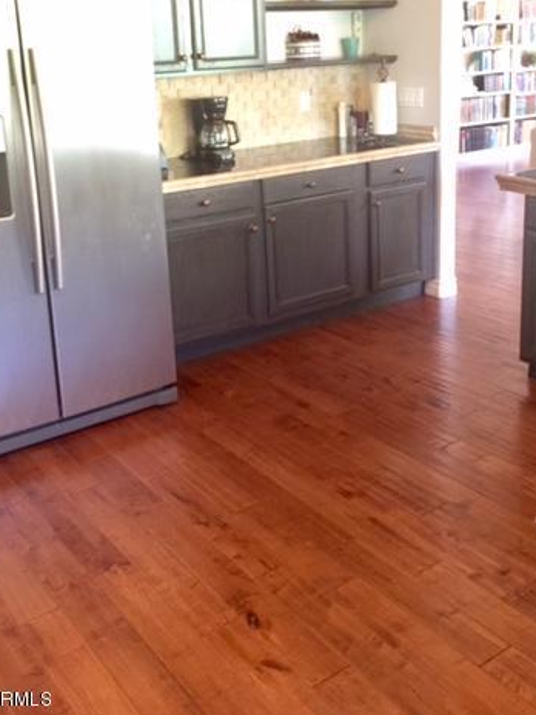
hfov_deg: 35.9
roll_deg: +2.2
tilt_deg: -12.7
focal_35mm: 40
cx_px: 300
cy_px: 243
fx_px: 826
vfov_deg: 46.1
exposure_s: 1/10
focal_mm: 4.15
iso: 100
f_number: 2.2
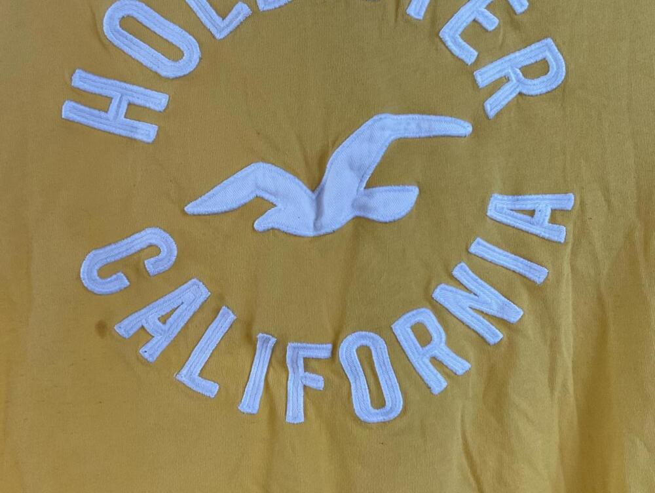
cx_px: 328
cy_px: 246
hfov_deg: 61.6
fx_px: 549
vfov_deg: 48.3
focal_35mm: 29
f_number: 1.8
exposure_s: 1/60
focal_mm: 3
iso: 64
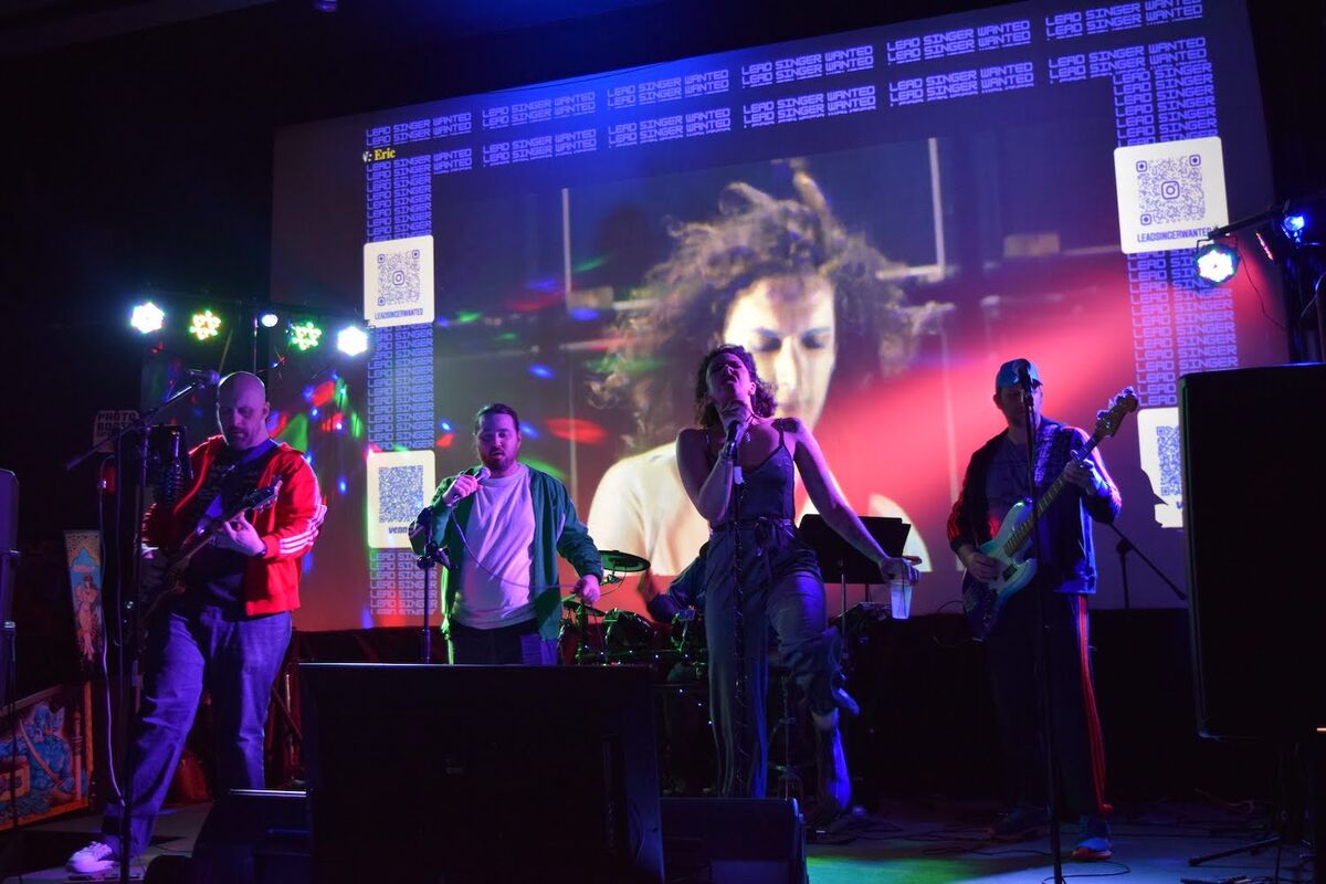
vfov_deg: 36.9
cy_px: 442
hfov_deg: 53.1
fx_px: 1326
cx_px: 663
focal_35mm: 36
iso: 1600
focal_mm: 24
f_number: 4
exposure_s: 1/60
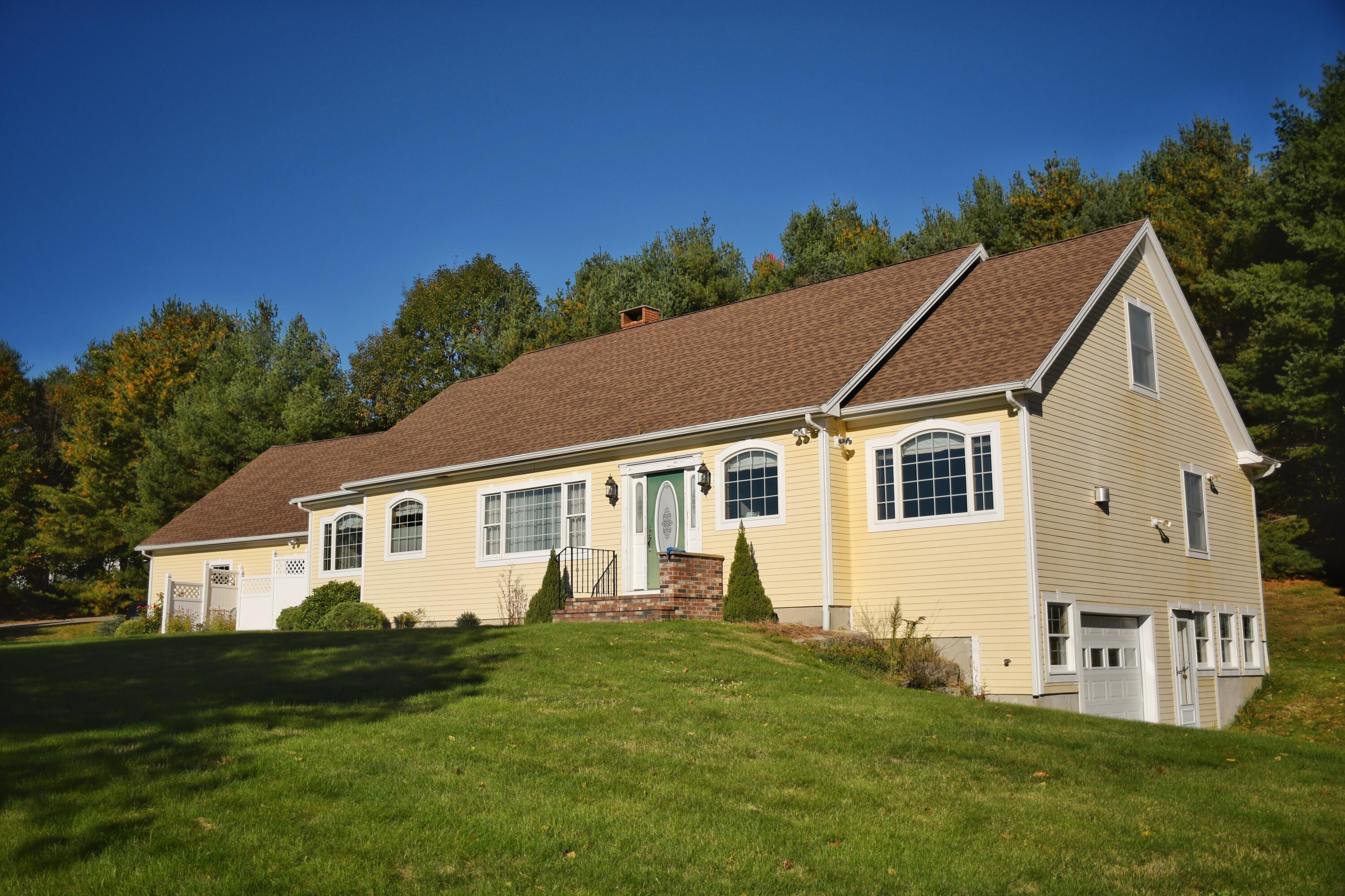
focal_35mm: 34
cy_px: 448
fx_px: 1270
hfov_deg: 55.8
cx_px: 672
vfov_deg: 38.9
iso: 100
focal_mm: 23
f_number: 3.8
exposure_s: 1/4000
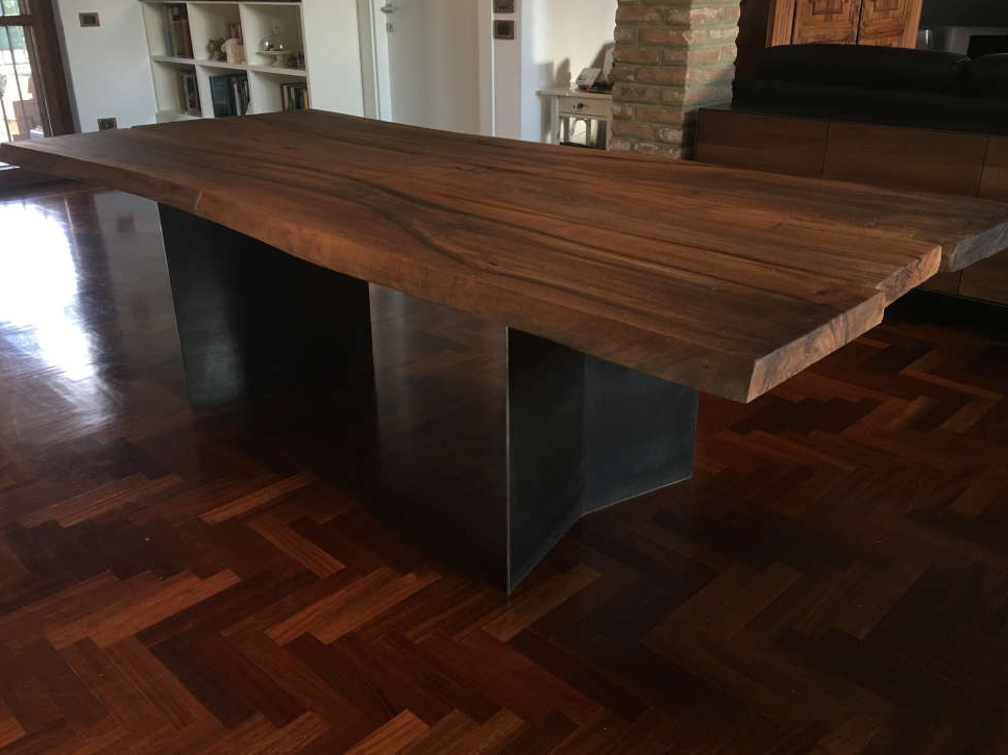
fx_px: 873
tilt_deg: -22.8
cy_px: 379
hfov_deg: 60.0
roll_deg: +1.2
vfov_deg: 46.8
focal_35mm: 30
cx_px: 501
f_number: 2.2
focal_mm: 4.15
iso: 64
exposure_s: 1/17
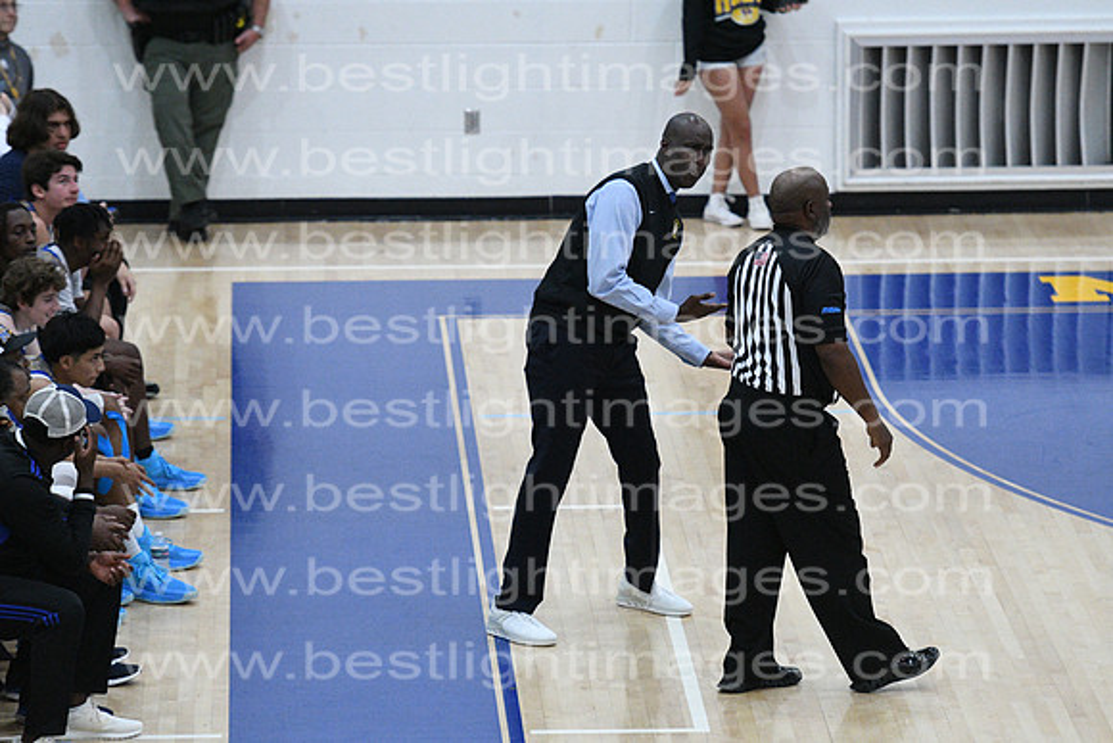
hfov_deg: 8.6
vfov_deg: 5.7
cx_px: 556
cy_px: 372
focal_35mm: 240
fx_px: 7421
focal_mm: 160
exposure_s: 1/800
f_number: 4
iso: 7200
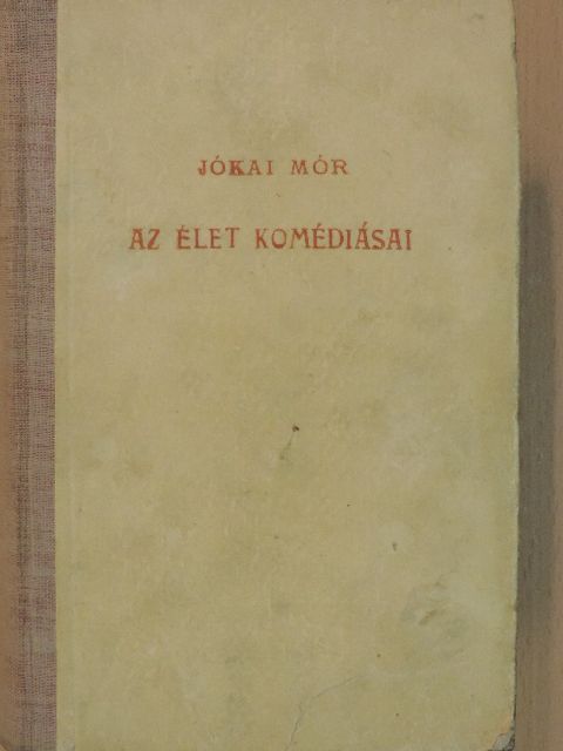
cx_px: 282
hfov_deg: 26.6
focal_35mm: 55
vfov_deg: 34.9
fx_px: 1193
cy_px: 376
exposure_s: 1/80
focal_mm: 9.8
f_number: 3.7
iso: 1000
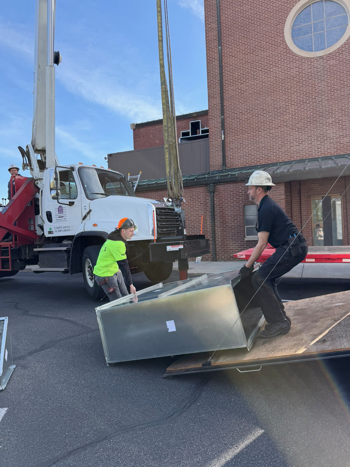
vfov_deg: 71.6
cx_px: 175
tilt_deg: -1.5
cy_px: 234
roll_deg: +2.2
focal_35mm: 24
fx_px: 324
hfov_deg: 56.8
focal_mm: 6.76
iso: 100
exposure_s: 1/1727
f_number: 1.78
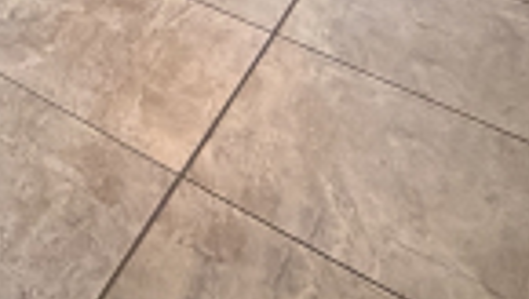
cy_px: -572
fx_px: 983
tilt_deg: -3.6
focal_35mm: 70
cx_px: -192
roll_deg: -2.6
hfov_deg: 25.2
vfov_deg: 11.3
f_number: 2.2
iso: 320
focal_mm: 2.22
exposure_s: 1/60
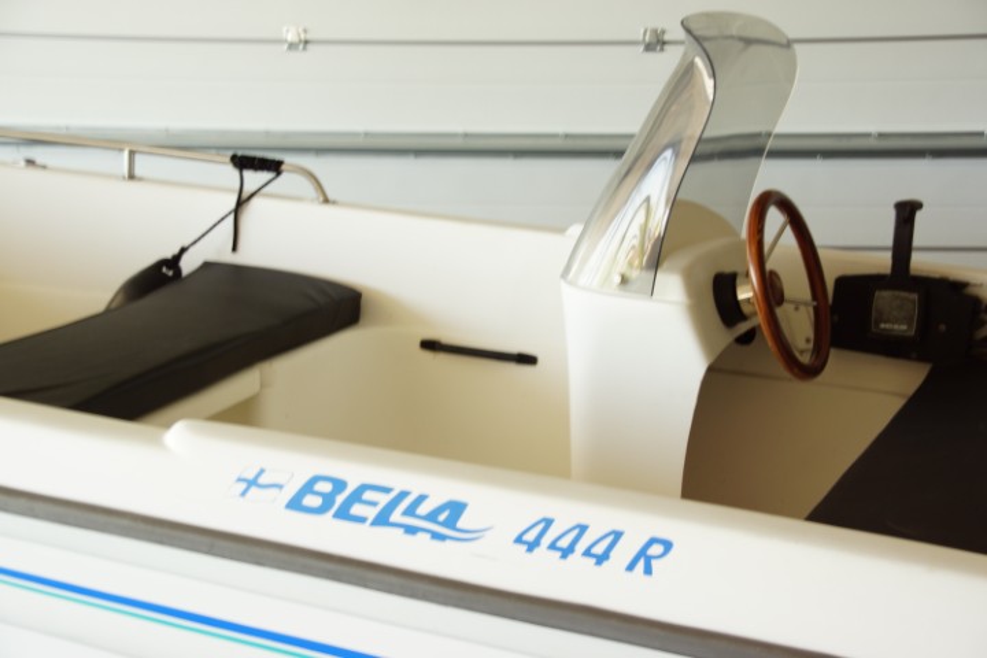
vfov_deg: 20.2
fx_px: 1850
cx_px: 494
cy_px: 329
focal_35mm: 68
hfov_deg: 29.9
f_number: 5
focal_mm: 45
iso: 100
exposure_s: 1/8
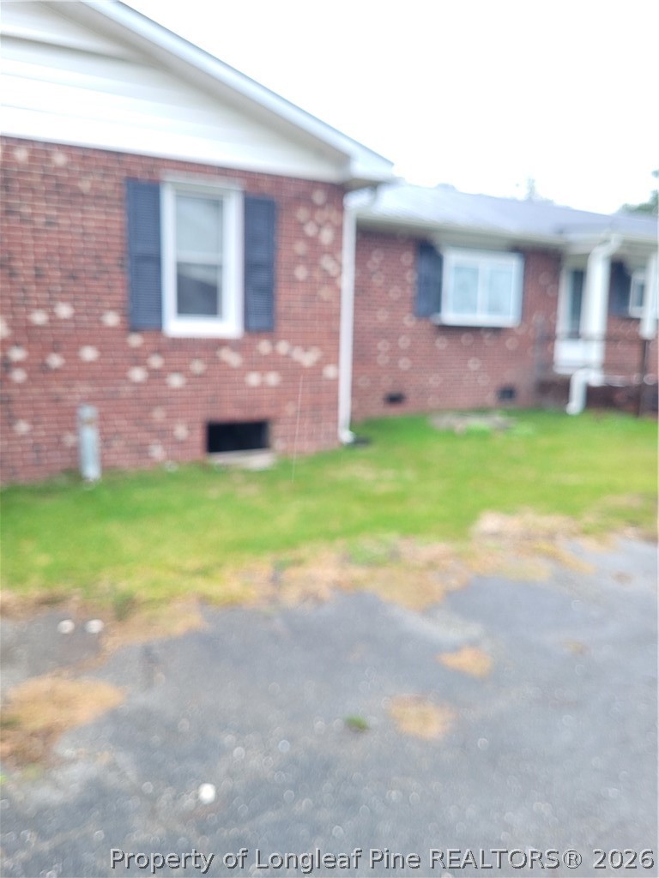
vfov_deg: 67.3
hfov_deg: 53.1
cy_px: 439
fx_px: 660
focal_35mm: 26
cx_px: 330
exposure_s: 1/120
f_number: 1.8
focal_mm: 5.4
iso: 160
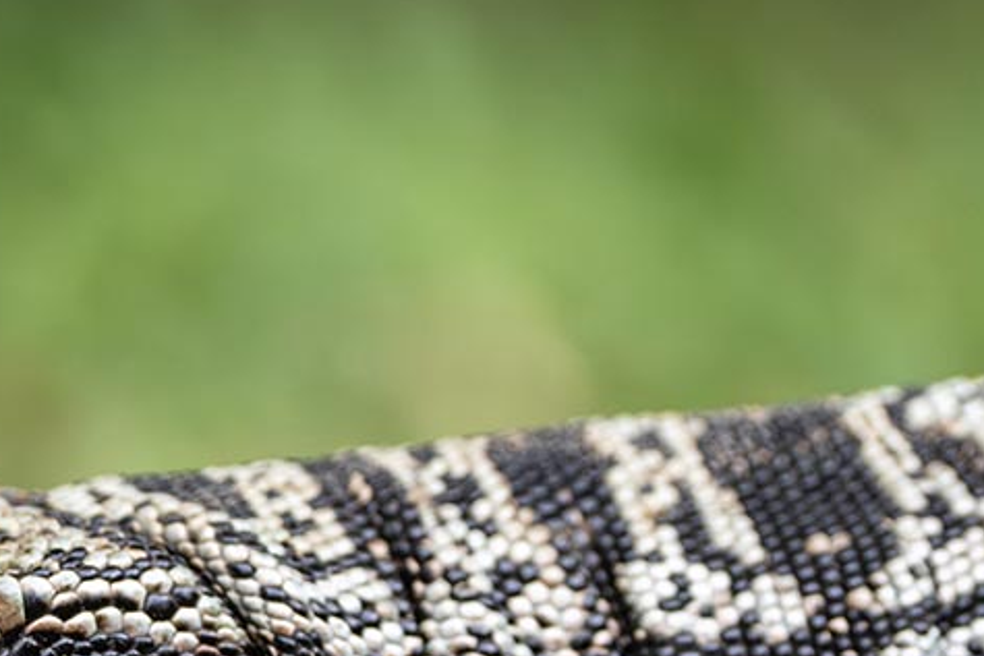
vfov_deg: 0.9
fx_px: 41420
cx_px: 52
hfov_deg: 1.4
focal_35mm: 1515
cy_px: 815
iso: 1600
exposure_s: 1/2000
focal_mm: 600
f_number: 6.3
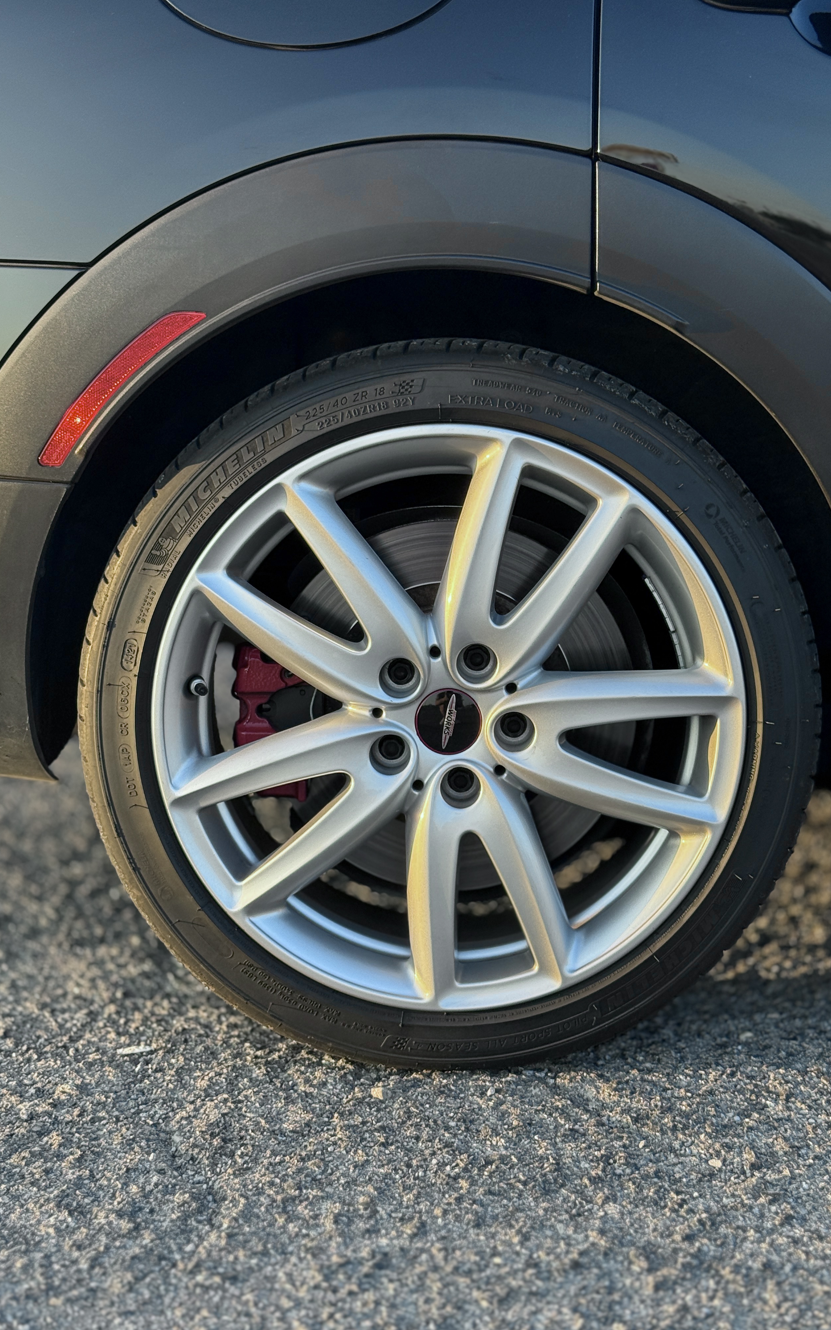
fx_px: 1848
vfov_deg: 39.6
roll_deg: -0.8
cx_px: 454
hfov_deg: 25.3
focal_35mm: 51
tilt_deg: -10.5
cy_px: 666
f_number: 1.78
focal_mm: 6.76
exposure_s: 1/549
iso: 64
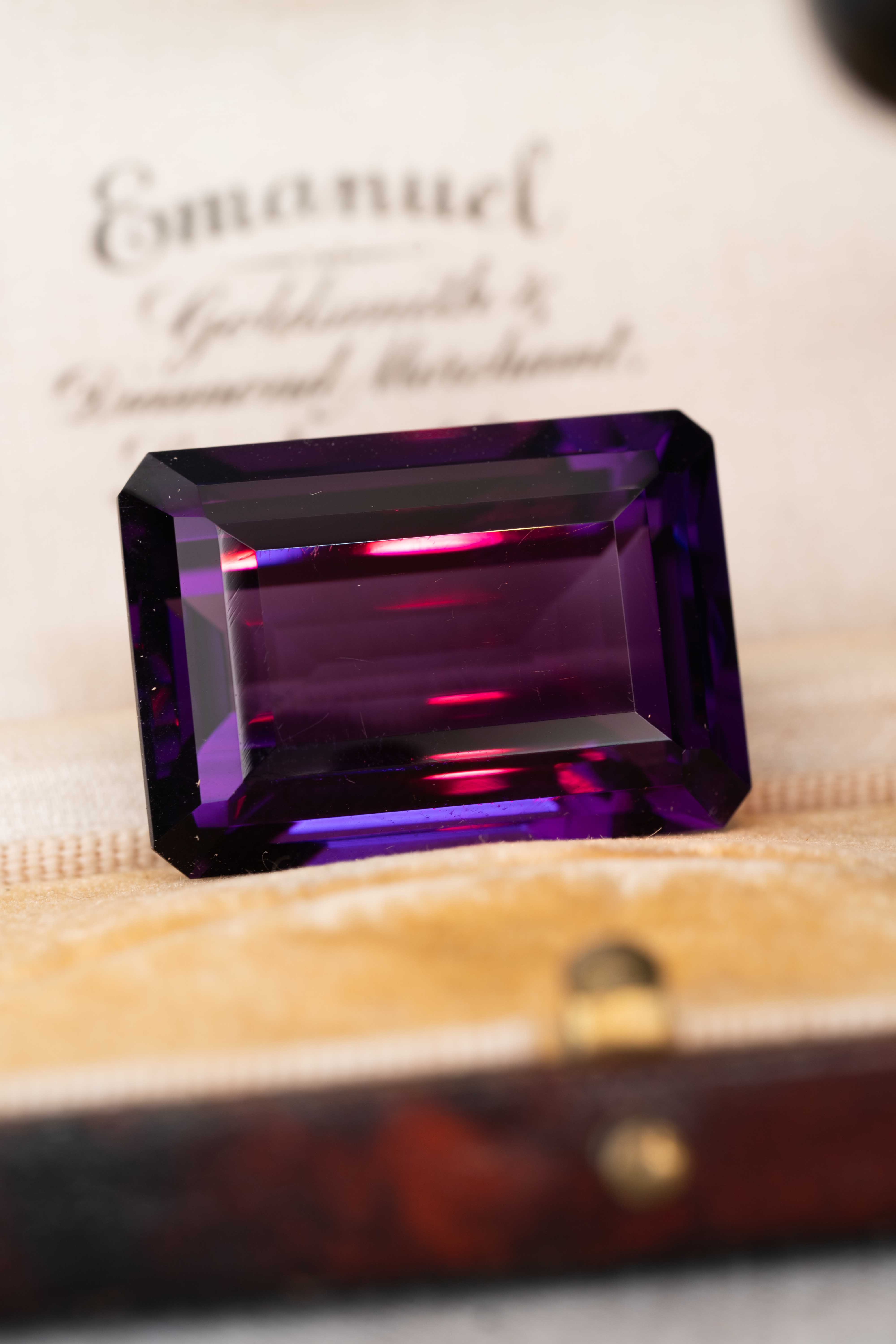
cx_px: 448
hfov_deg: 15.2
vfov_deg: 22.6
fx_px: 3360
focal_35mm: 90
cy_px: 672
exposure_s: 1/8
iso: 100
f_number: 8
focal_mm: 90
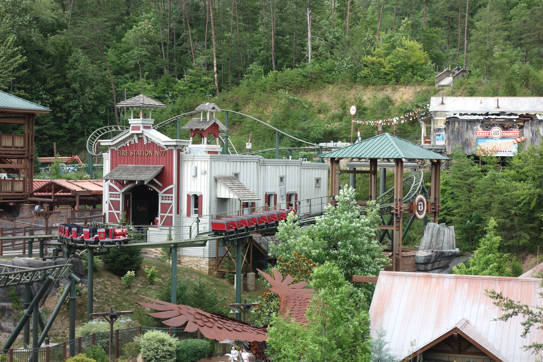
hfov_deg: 28.1
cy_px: 181
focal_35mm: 72
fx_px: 1086
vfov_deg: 18.9
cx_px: 272
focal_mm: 26.57
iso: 125
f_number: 4.5
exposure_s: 1/100
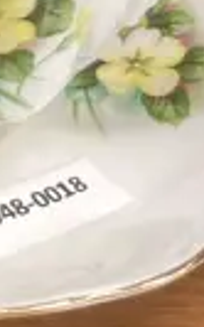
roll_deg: -2.2
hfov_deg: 5.2
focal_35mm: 228
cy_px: -219
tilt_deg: -35.6
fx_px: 2030
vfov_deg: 8.9
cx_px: -553
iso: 125
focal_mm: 3.99
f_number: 1.8
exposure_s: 1/50
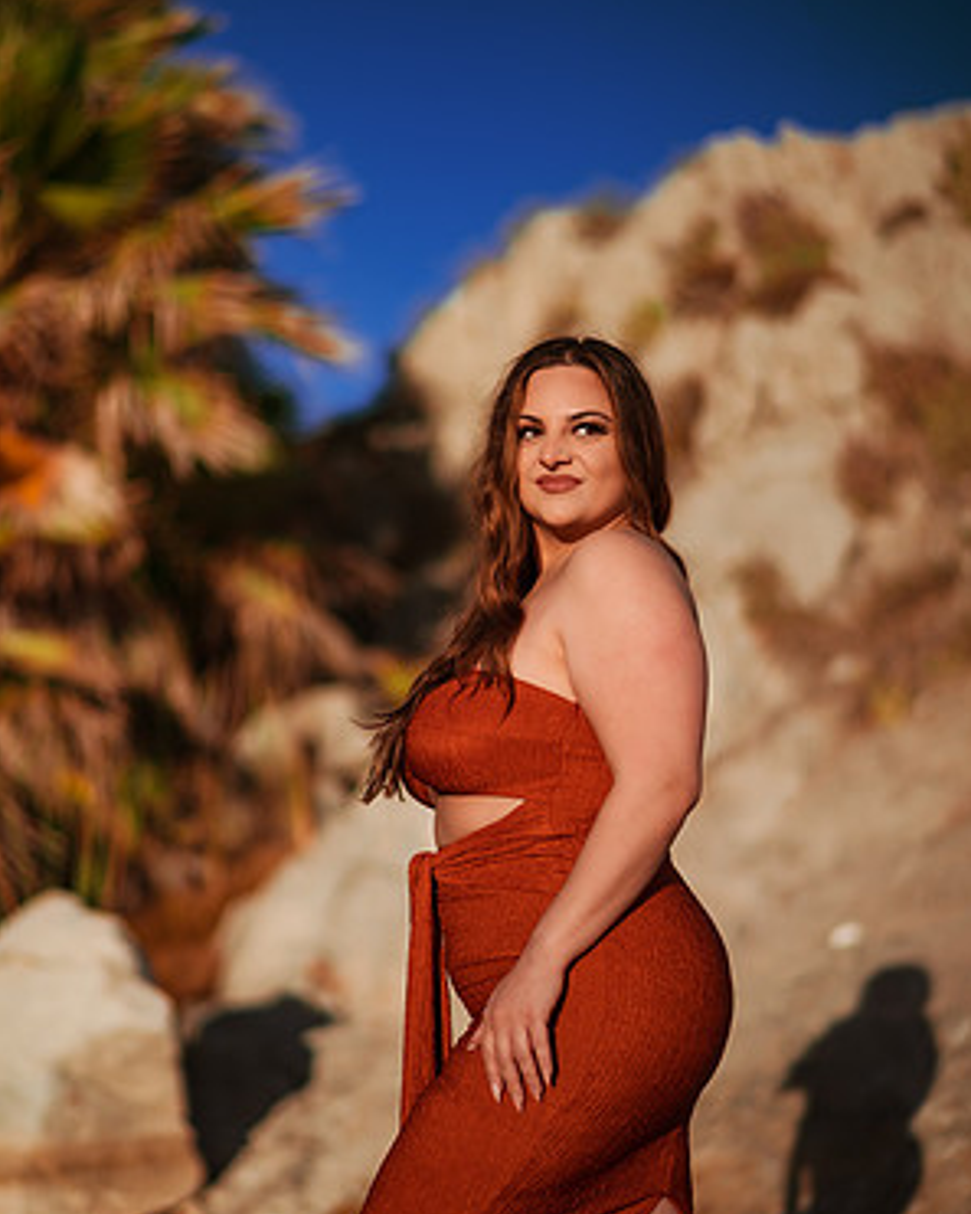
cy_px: 612
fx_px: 2370
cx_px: 487
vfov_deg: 28.7
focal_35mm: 66
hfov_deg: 23.2
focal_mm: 58
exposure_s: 1/8000
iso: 100
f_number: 1.4
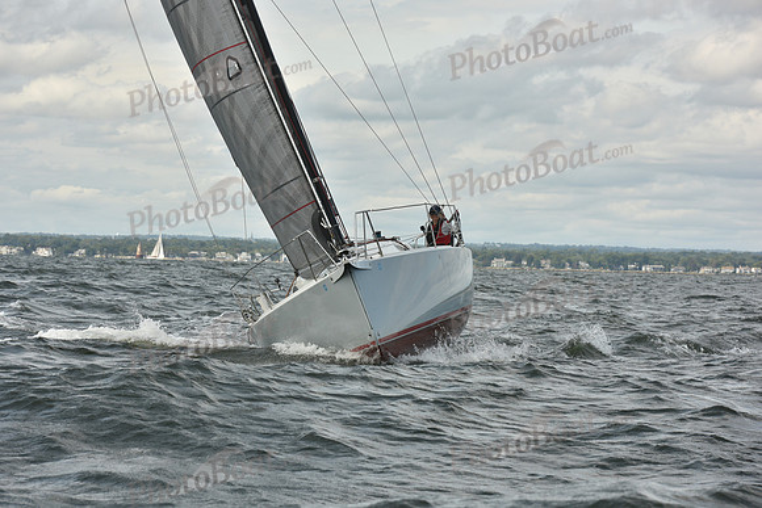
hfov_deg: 14.2
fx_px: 3070
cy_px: 254
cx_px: 381
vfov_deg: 9.5
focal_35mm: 145
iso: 250
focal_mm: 145
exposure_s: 1/800
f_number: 9
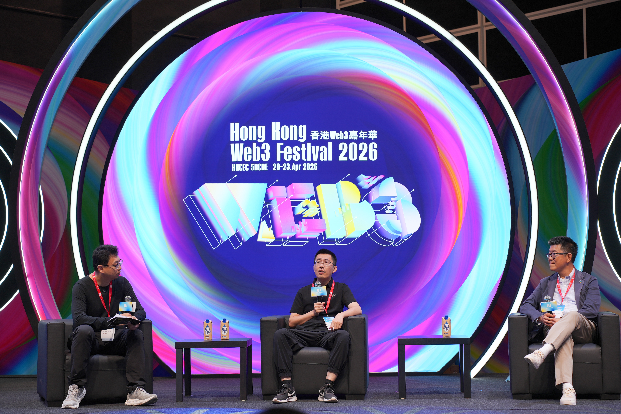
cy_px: 207
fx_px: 1156
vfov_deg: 20.3
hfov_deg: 30.1
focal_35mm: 67
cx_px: 310
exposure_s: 1/60
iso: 125
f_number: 4.5
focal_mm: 67
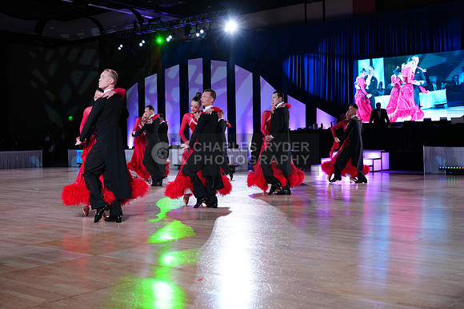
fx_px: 554
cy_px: 154
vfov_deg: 31.2
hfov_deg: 45.4
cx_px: 232
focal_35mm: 43
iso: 2500
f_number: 4
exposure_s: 1/400
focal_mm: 43
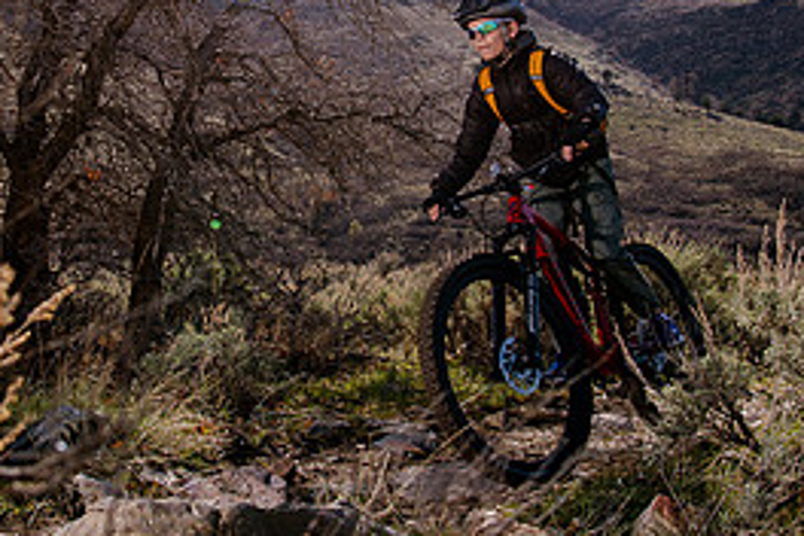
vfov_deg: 19.9
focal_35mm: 68
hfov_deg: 29.3
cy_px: 141
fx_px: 1519
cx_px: 213
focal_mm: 30
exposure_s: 1/640
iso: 160
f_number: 6.3
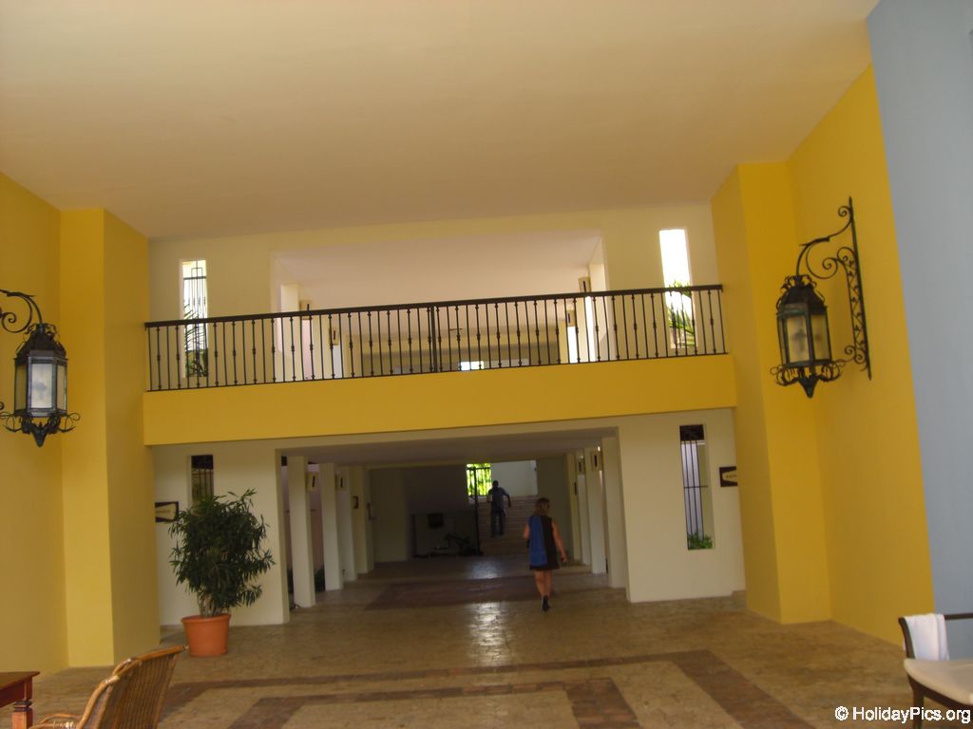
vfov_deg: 37.7
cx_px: 486
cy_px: 364
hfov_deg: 49.0
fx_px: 1068
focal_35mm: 38
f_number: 2.7
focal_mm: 6.2
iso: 64
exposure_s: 1/125
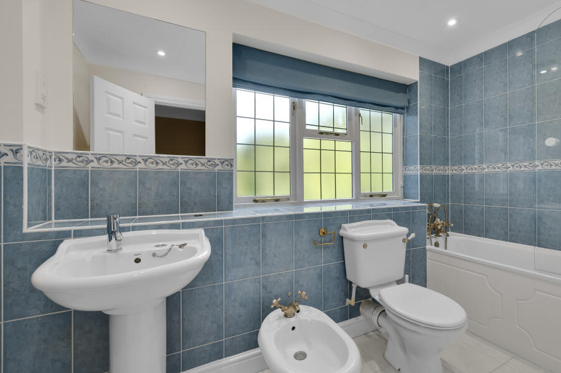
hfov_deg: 96.2
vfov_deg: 73.6
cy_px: 191
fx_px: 249
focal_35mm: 16
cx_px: 319
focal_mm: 14
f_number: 11
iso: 400
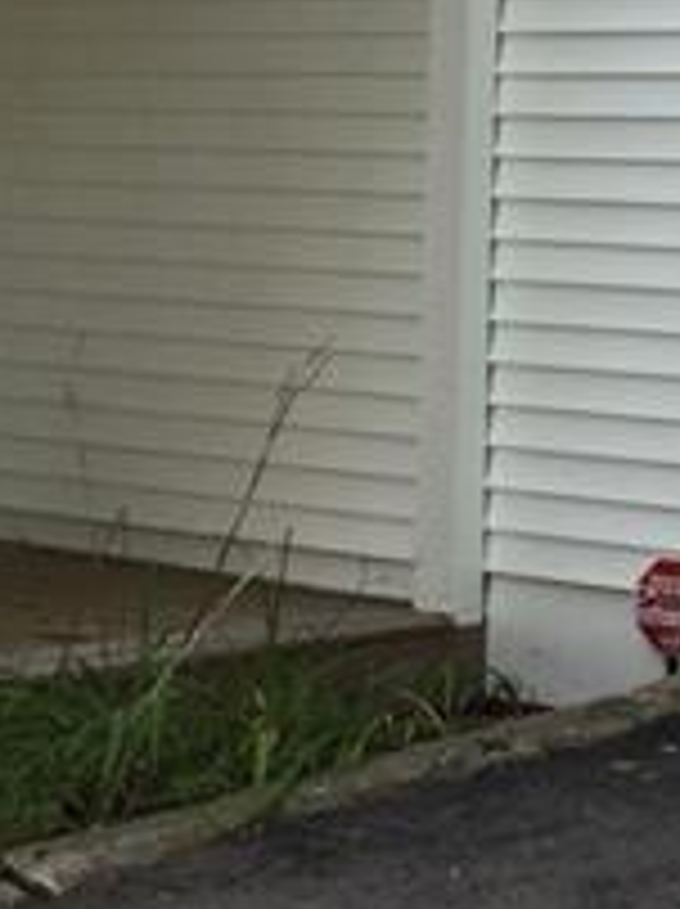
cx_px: 1130
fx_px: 3097
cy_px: 68
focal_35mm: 118
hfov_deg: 11.8
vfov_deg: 16.5
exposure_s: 1/117
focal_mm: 3.3
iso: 25
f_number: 2.4
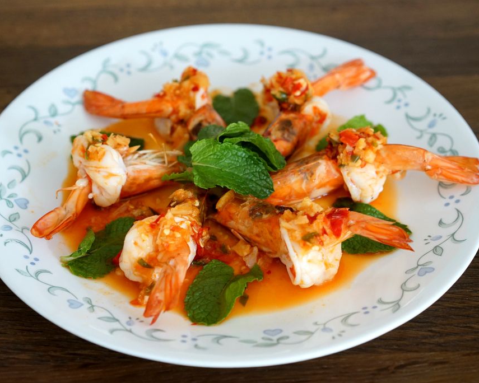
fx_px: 879
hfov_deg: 30.5
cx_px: 231
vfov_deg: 24.6
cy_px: 192
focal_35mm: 62
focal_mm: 55
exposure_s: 1/60
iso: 1600
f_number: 4
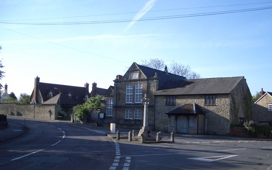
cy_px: 112
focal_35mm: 41
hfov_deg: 48.1
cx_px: 149
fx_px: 304
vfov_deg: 31.0
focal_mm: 5.8
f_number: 2.6
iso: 50
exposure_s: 1/640
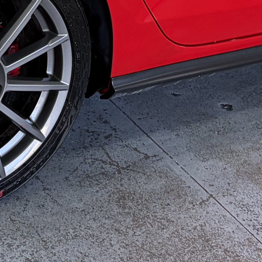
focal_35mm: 122
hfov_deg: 14.1
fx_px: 1045
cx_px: -7
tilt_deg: -14.2
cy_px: -172
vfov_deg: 13.2
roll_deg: -2.3
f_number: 1.6
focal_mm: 5.96
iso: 100
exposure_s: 1/120
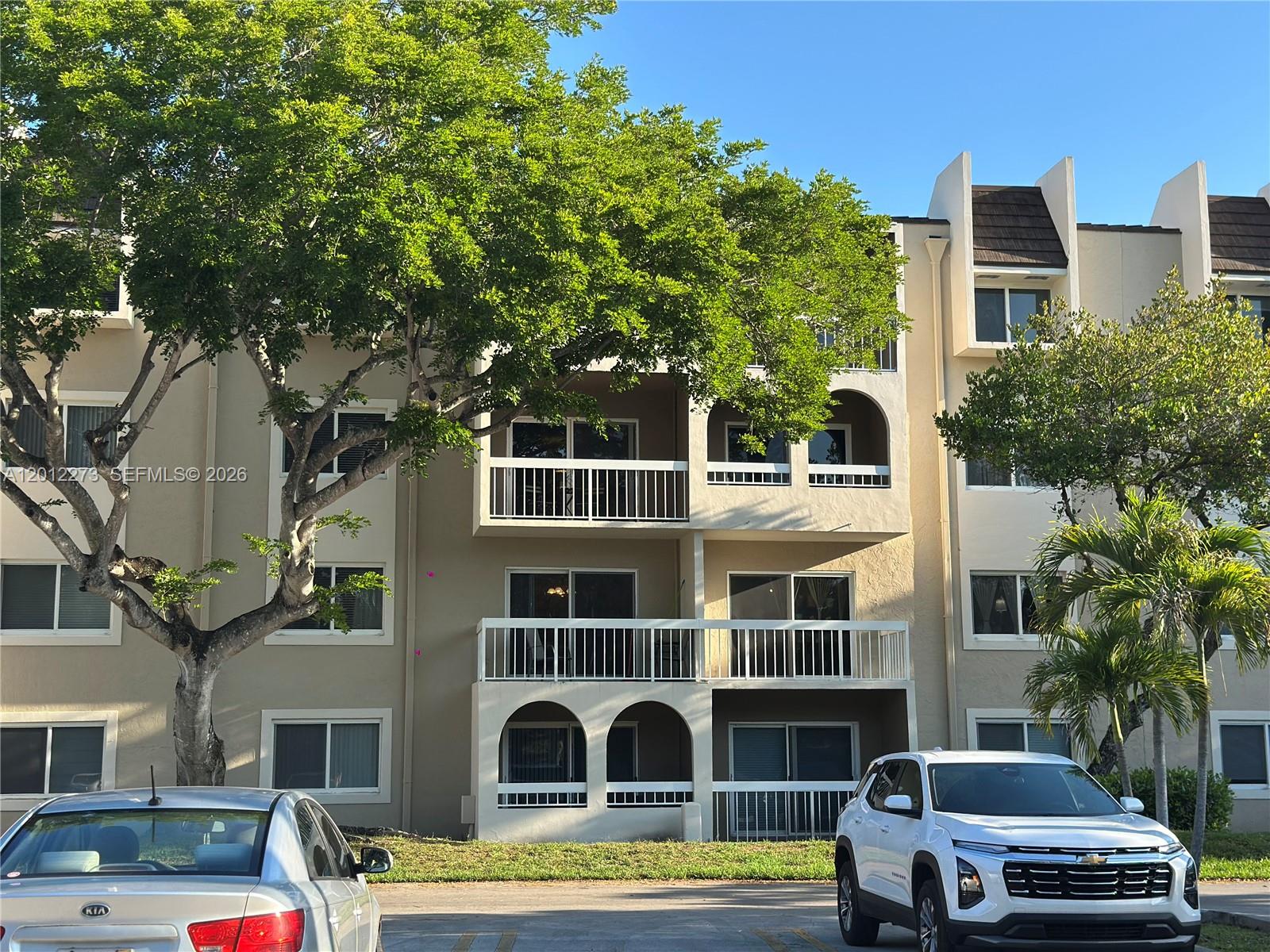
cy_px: 476
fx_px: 1761
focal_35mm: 48
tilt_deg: +9.2
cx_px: 635
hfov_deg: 39.7
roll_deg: +0.3
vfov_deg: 30.3
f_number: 1.78
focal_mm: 6.86
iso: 80
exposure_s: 1/1475
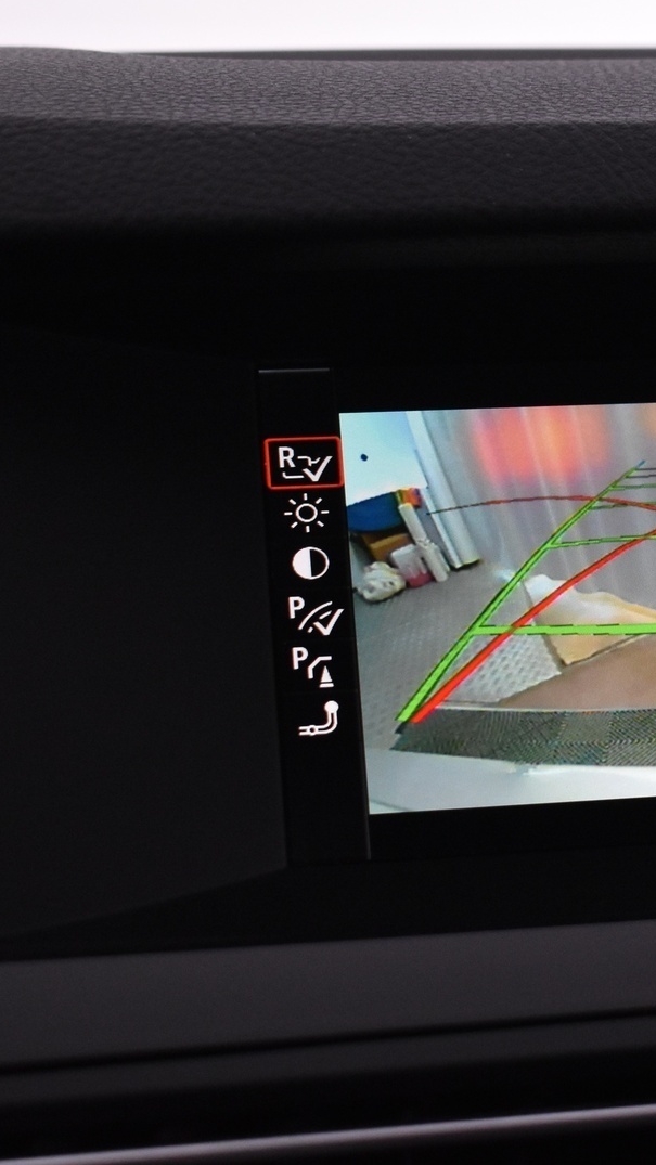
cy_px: 581
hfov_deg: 13.2
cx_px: 679
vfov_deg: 23.7
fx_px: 2782
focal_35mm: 90
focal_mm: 38
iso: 2000
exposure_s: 1/60
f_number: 4.8
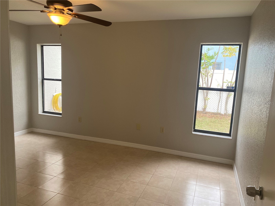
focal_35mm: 26
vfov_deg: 53.1
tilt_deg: -8.6
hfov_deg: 67.3
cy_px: 103
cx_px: 138
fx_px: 207
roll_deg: -2.4
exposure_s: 1/122
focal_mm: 4.25
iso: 80
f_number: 1.8
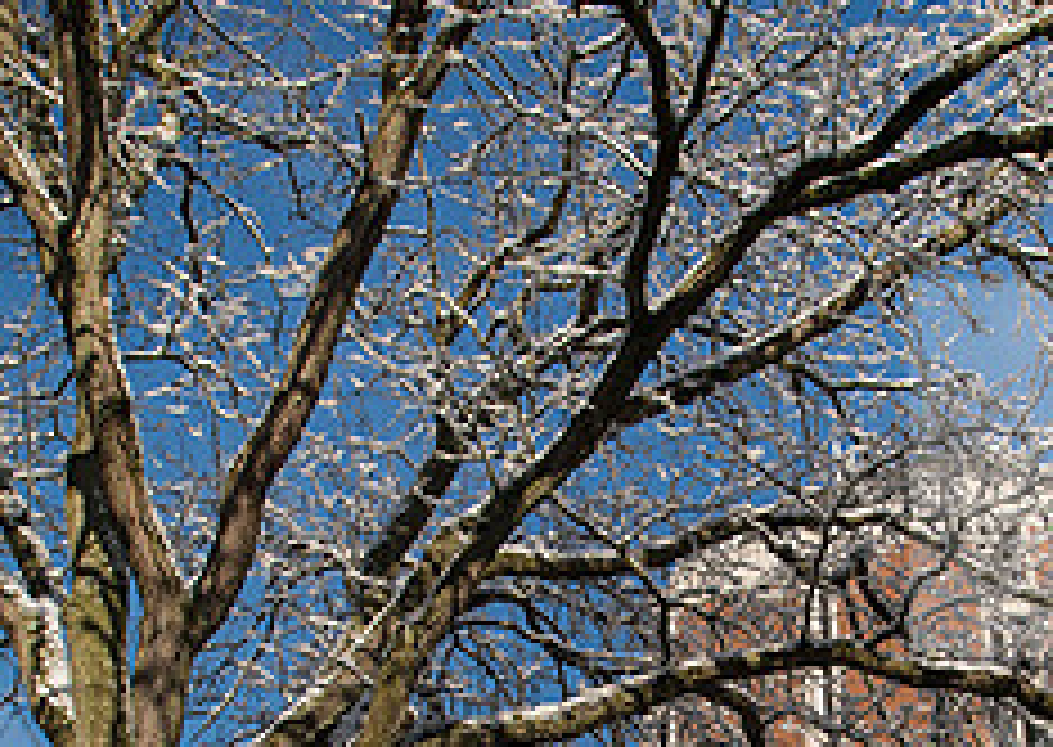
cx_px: 769
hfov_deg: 42.6
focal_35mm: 44
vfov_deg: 28.8
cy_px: 824
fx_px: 1313
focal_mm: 17
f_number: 8
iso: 250
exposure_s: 1/400
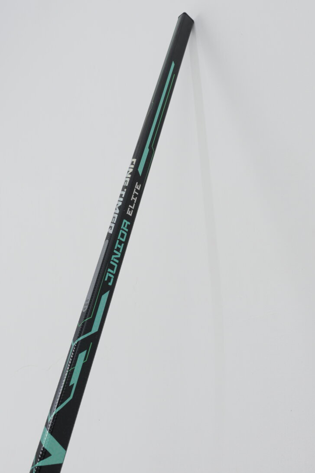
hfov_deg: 39.9
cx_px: 146
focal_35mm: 33
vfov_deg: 57.2
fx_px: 433
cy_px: 218
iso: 125
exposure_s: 1/160
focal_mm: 20
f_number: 8
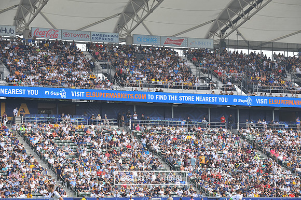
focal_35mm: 130
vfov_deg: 10.5
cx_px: 150
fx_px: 1086
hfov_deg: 15.8
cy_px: 100
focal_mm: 130
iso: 200
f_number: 8
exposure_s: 1/200
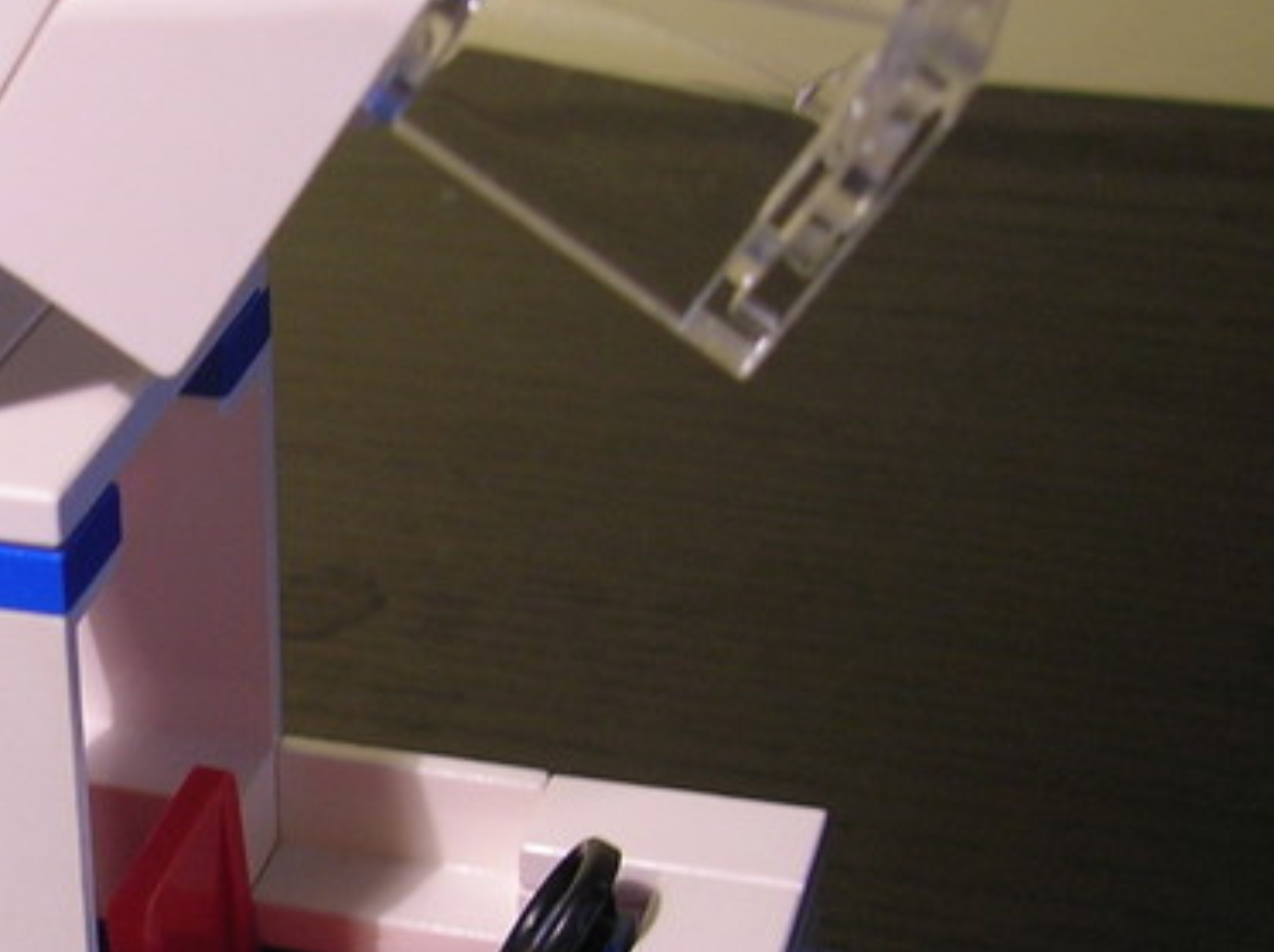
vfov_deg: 17.8
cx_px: 61
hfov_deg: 23.1
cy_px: 804
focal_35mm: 82
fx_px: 3015
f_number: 2.9
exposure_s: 1/15.8
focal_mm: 5.7
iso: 50
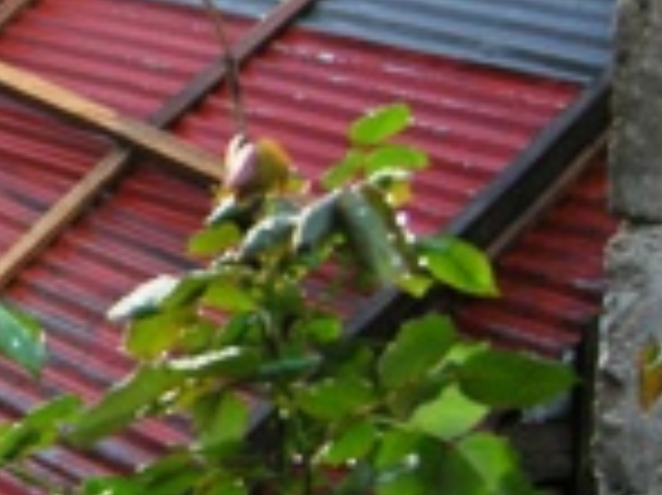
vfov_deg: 13.4
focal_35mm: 110
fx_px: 2102
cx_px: -176
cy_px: 126
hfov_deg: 17.0
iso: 103
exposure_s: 1/85
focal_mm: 7.5
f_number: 2.7
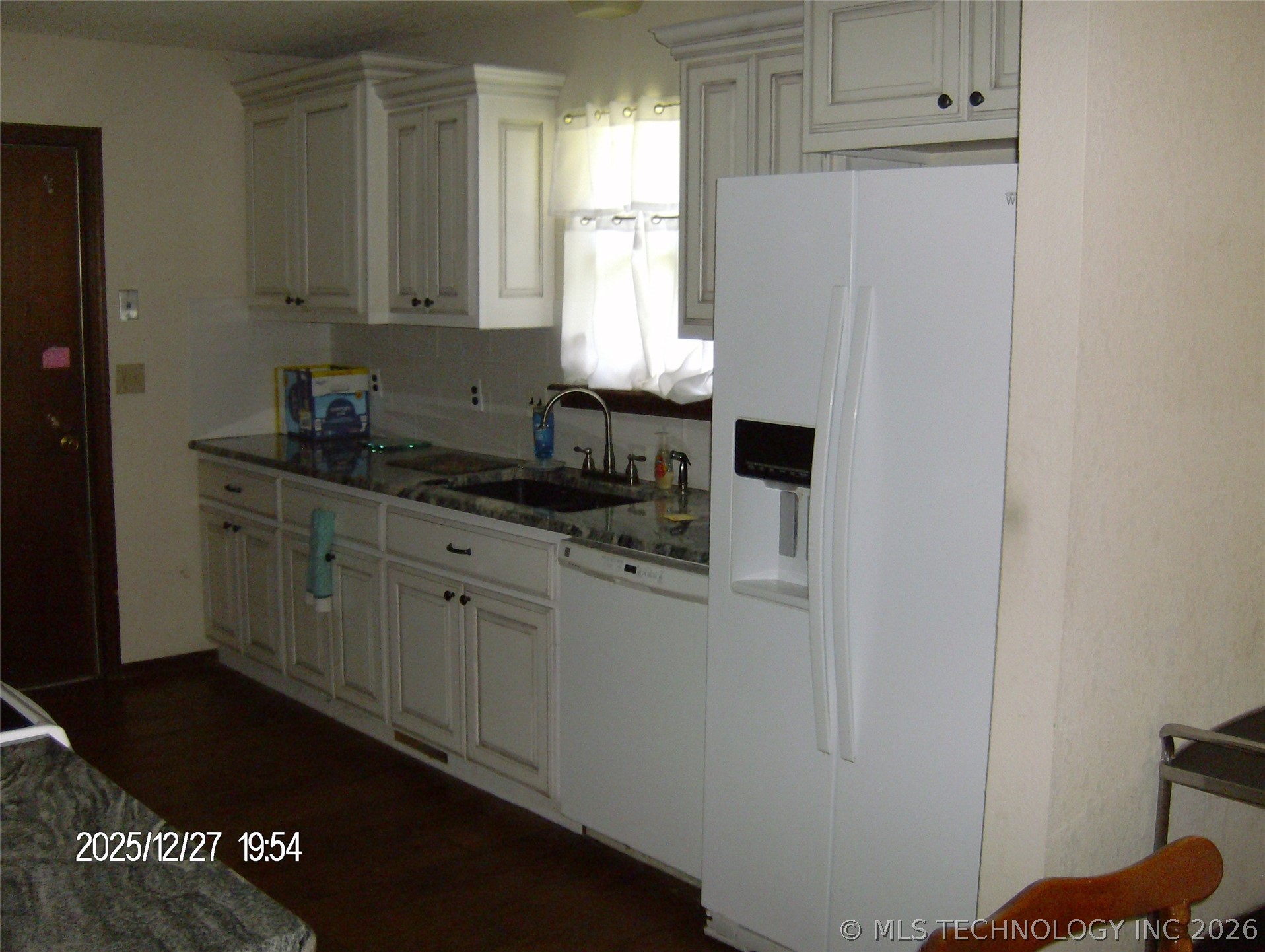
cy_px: 476
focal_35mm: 36
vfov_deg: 39.7
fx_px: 1317
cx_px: 632
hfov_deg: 51.3
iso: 200
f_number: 2.8
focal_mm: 6
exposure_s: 1/60
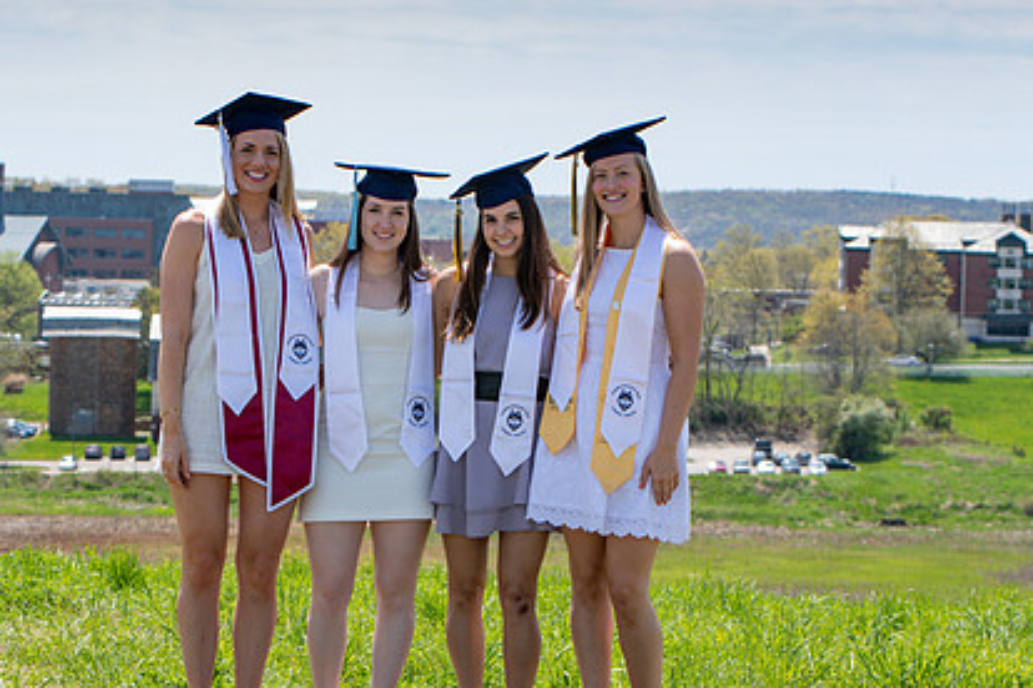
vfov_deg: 9.3
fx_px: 4218
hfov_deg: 14.0
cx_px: 419
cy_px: 388
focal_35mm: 147
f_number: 5
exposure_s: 1/500
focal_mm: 70
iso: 100
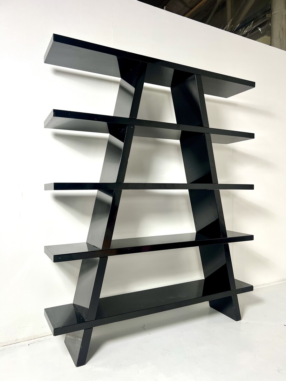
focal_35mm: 26
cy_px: 190
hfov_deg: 53.1
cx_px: 143
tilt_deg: +0.1
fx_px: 286
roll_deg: +1.0
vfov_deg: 67.3
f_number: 1.5
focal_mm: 5.7
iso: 100
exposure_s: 1/121
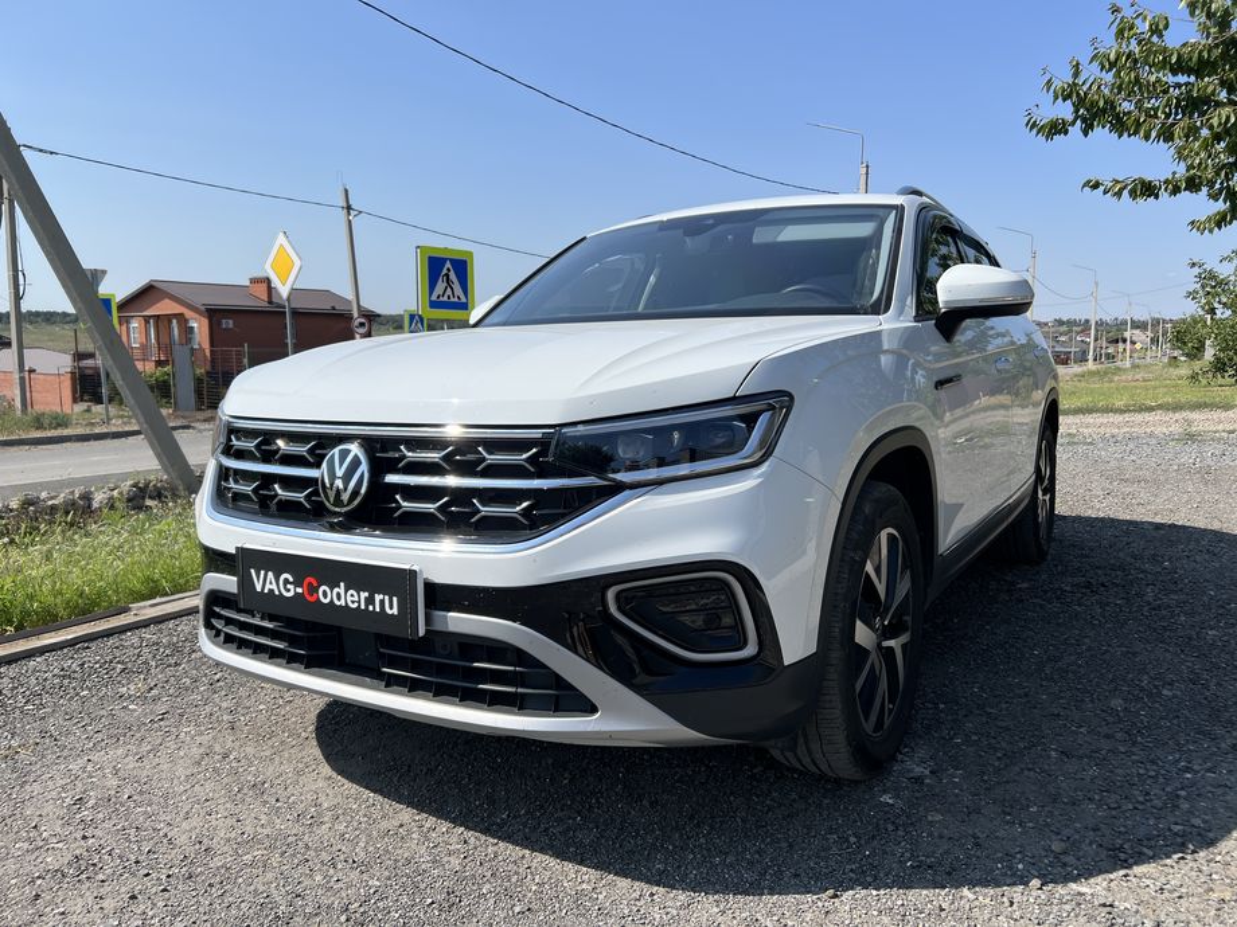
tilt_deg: -7.3
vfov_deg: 53.1
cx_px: 618
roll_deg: -0.7
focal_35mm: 26
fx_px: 929
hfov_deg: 67.3
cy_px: 464
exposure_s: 1/5587
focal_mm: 5.7
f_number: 1.5
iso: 50
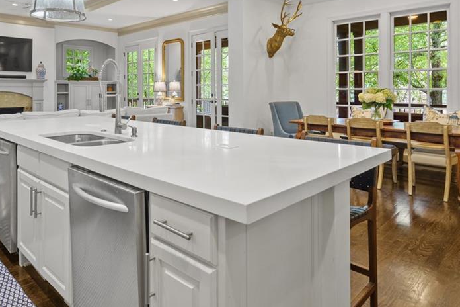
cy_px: 89
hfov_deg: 70.8
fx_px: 319
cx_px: 186
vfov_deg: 49.9
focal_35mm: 25
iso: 1250
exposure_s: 1/10
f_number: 6.3
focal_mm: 17
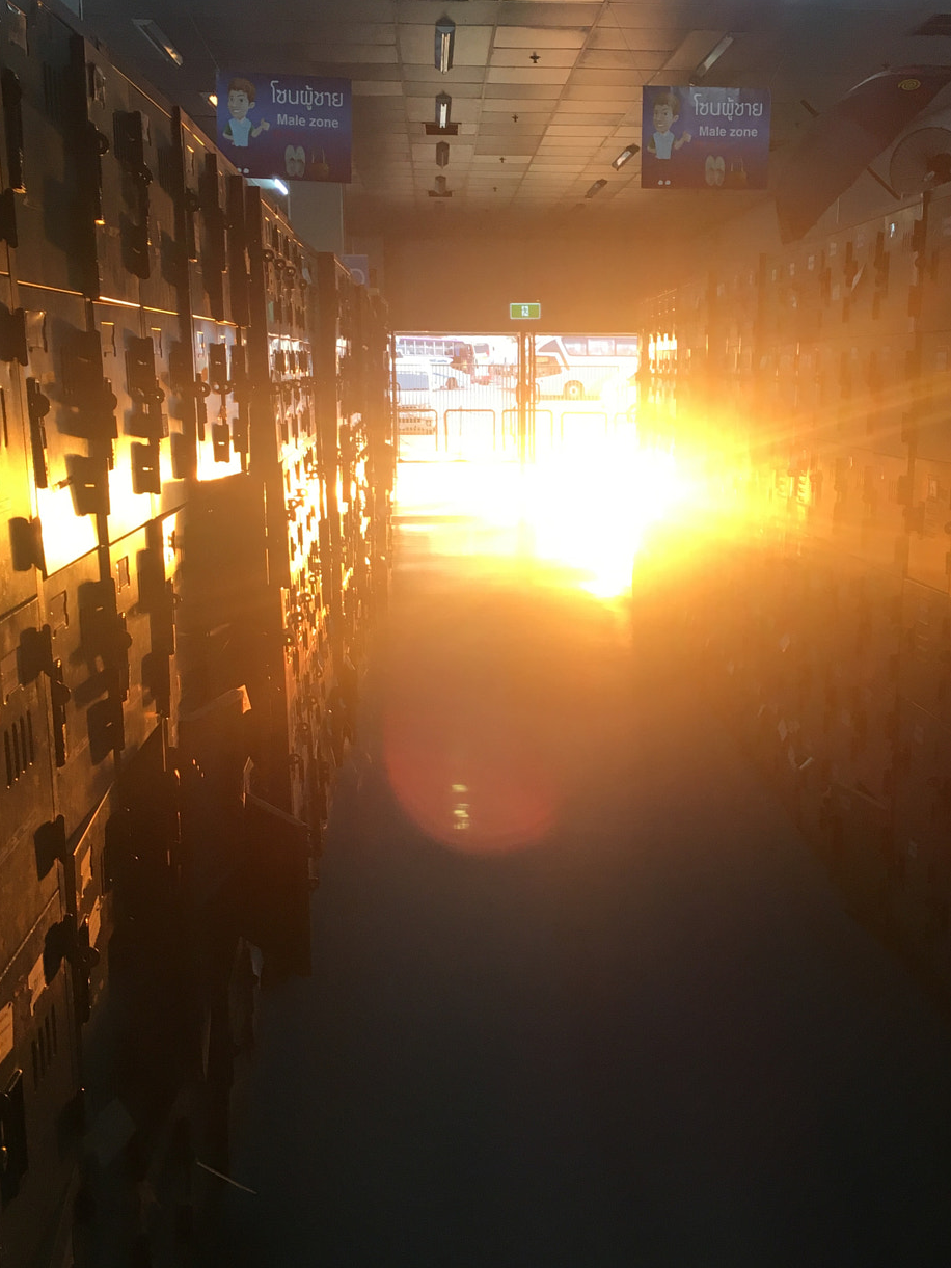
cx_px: 543
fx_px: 1392
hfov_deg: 37.7
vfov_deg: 49.0
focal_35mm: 38
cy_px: 645
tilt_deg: -11.0
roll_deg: -0.8
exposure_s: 1/33
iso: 32
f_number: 2.2
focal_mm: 4.15
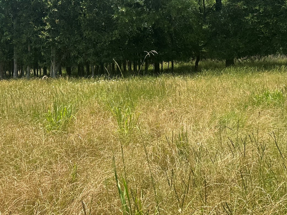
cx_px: 163
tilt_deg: +2.9
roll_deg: +2.2
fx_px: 390
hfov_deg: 40.4
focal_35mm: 47
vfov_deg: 29.9
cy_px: 35
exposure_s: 1/2353
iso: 80
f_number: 1.78
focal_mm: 6.86
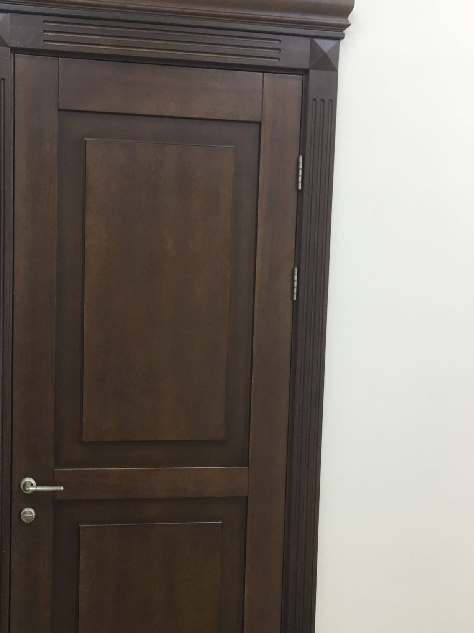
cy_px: 382
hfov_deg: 31.7
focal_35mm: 45
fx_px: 822
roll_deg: +0.5
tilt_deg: -5.4
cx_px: 127
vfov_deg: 41.9
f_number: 2.2
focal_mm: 4.15
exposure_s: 1/33
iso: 50
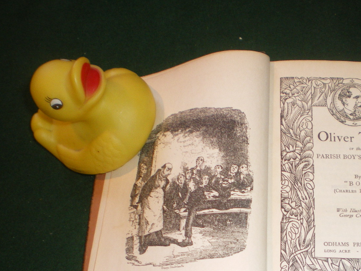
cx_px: 254
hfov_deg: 34.5
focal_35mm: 55
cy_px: 189
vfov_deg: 26.4
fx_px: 574
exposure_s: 1/50
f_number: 3.1
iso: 200
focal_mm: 6.3
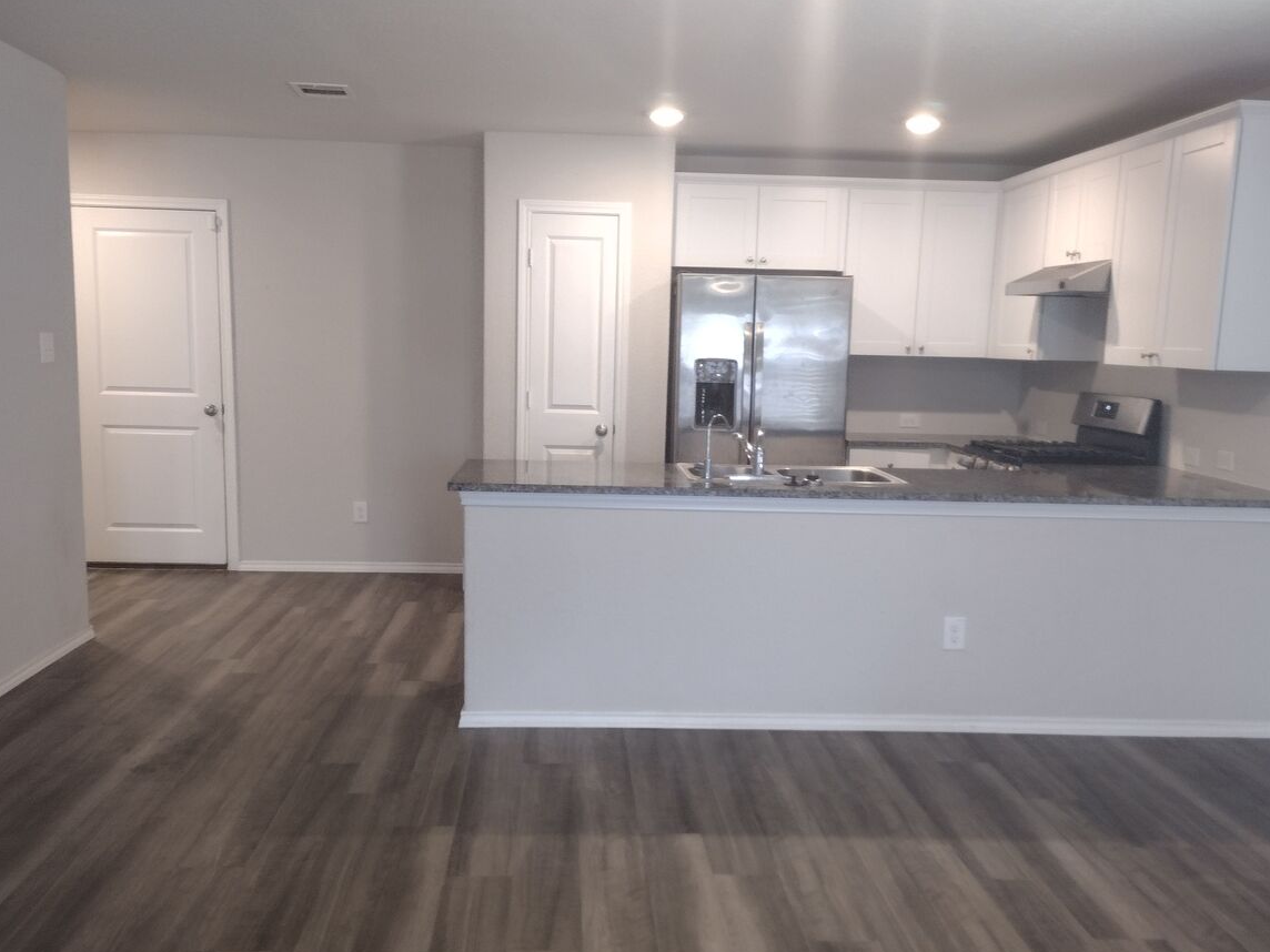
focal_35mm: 34
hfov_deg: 53.9
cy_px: 518
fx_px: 1247
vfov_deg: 41.8
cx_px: 614
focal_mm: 4.71
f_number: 1.7
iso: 422
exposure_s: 1/40
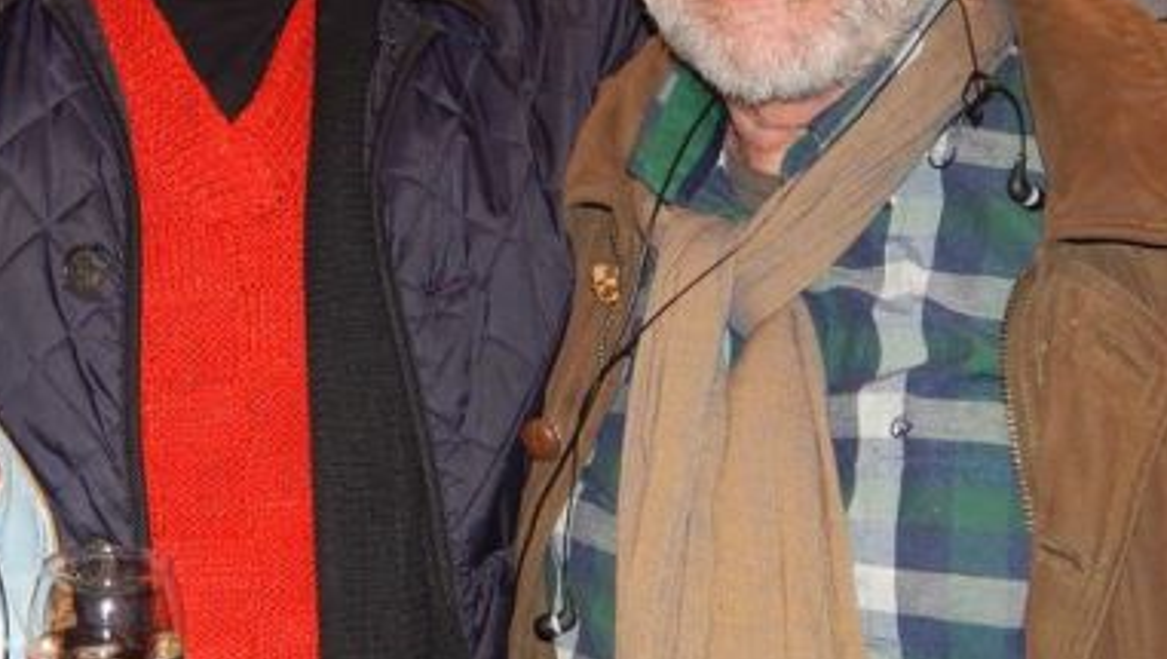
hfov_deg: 27.5
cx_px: 196
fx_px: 2323
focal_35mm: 75
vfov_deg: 16.0
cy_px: 75
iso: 200
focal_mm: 6.1
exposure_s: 1/30
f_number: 3.3
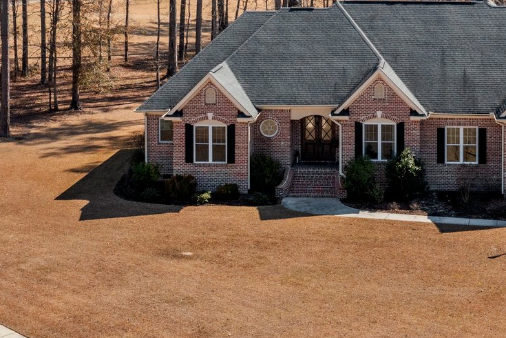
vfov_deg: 17.5
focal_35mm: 78
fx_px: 1096
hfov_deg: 25.7
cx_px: 370
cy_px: 116
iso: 100
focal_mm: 10.26
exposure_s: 1/800
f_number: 5.6
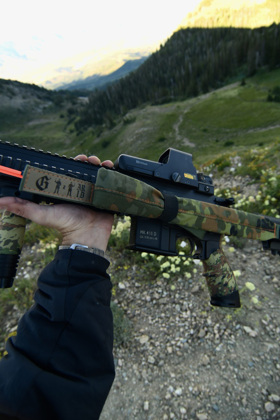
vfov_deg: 90.0
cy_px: 210
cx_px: 140
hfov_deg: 67.4
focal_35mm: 18
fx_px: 210
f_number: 4.5
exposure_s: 1/50
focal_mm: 12
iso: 63
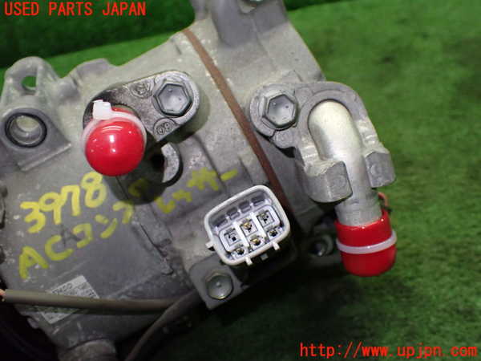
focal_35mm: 36
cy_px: 180
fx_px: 500
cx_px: 240
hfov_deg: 51.4
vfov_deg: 39.7
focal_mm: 6.37
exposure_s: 1/160
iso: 640
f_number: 2.5
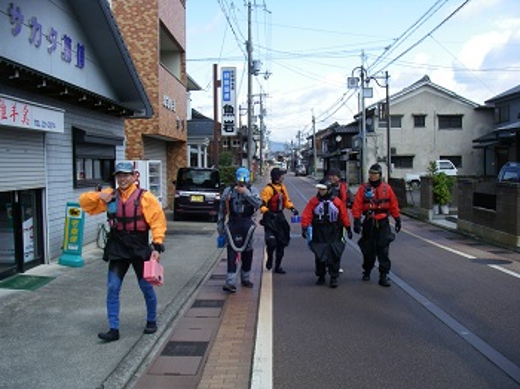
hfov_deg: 49.0
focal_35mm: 38
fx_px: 570
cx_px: 260
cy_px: 194
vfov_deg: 37.7
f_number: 6.6
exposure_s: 1/125
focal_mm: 6.3
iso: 64
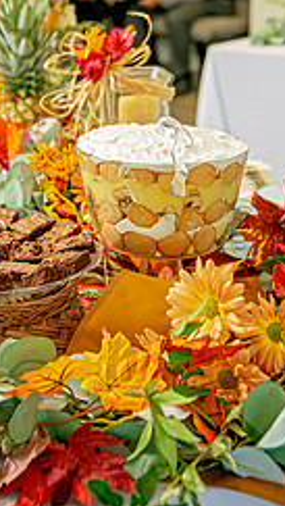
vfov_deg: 22.7
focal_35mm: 93
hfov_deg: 13.0
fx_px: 1247
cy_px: 117
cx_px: 44
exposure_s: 1/100
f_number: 4
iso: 400
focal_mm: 48
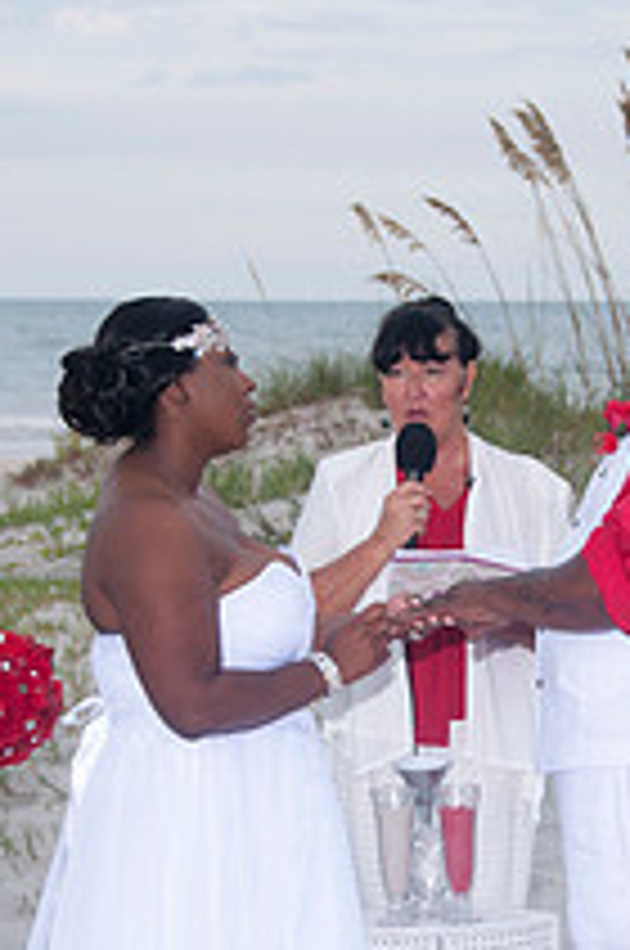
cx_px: 434
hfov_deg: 9.3
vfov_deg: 13.9
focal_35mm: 147
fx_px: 3871
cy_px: 752
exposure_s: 1/125
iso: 200
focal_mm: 46
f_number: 5.6
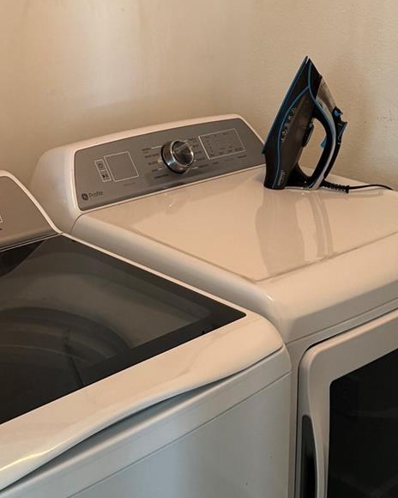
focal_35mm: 62
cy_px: 149
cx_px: 124
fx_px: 913
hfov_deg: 24.4
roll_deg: +1.1
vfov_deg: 30.2
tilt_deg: -13.4
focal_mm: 6.76
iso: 320
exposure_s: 1/60
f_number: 1.78
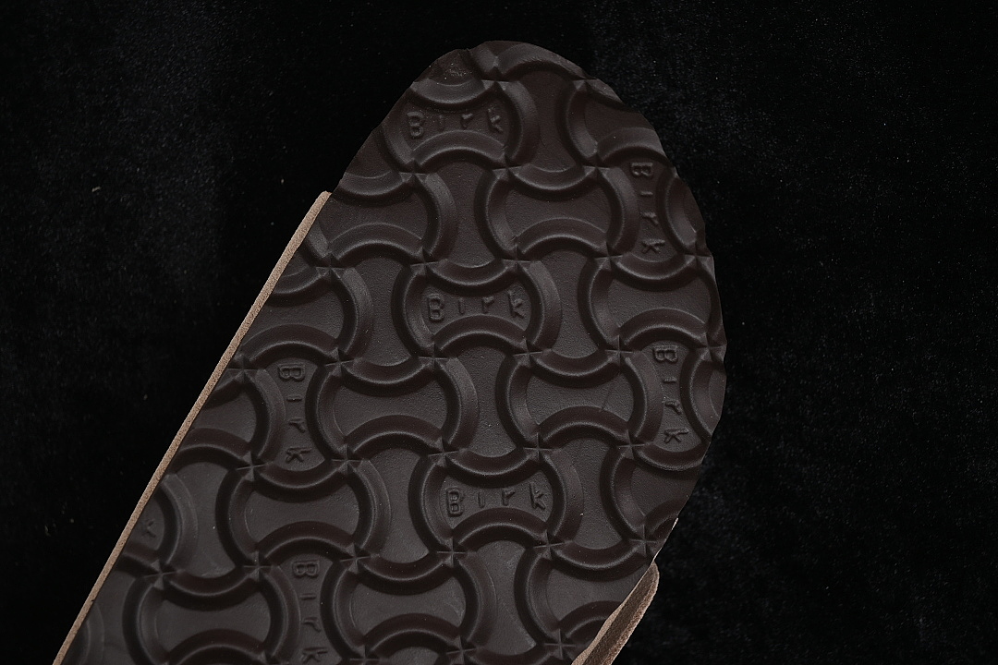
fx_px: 2079
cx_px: 499
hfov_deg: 27.0
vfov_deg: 18.2
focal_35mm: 75
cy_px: 332
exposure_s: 1/60
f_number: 6.3
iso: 160
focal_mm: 50
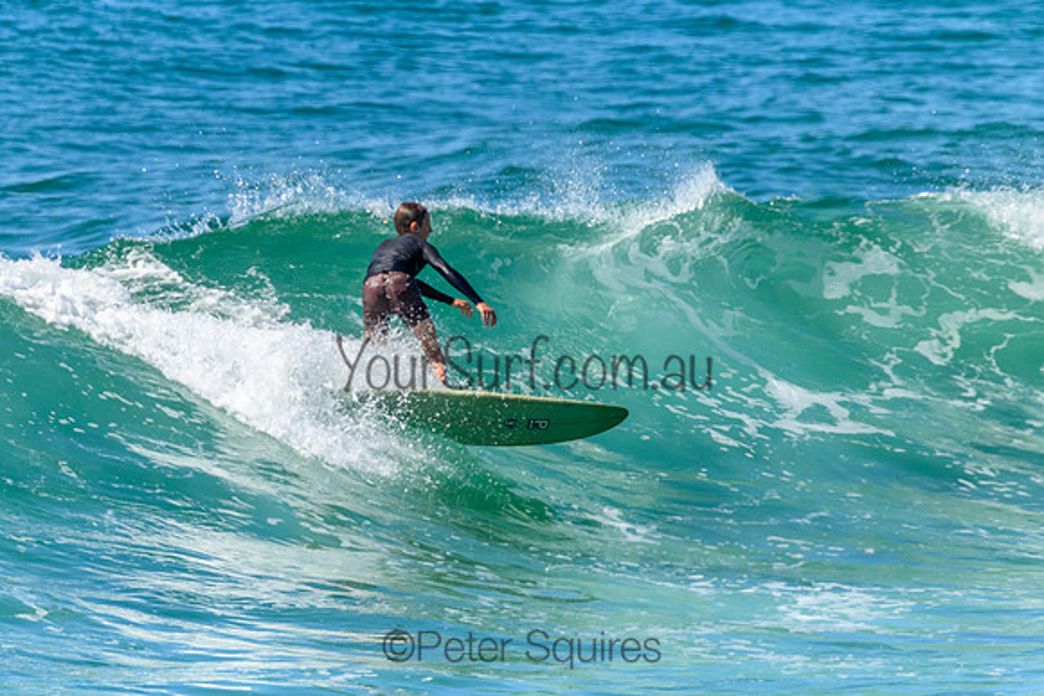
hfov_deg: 1.9
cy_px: 330
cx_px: 497
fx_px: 31923
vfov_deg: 1.3
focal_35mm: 1101
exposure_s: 1/2000
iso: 1400
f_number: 11
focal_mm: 800
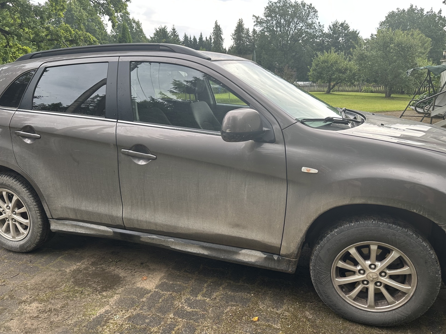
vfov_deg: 54.9
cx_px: 229
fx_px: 322
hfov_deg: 69.4
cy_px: 165
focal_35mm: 25
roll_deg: +0.8
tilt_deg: -15.3
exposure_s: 1/362
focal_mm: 6.86
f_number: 1.78
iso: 80
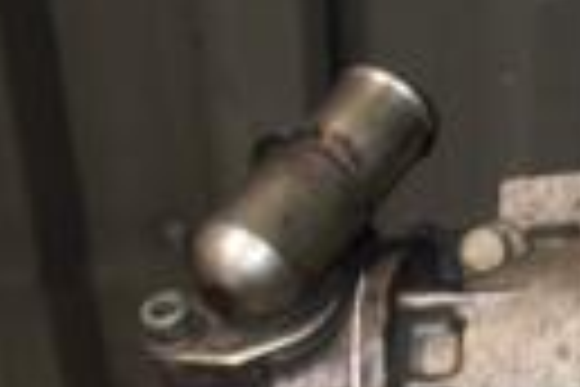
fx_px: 2690
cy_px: 518
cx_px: 1093
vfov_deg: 8.1
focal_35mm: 167
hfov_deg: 11.3
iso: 800
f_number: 5
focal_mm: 24
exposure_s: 1/60
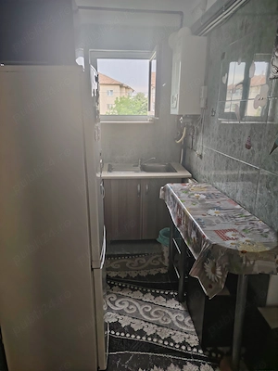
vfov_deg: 71.6
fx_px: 257
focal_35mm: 24
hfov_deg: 56.8
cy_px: 186
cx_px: 139
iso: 278
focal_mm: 5.25
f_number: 1.75
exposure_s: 1/25
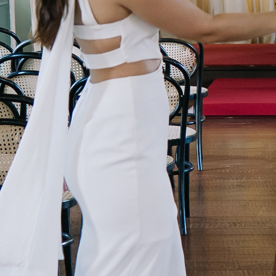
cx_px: 387
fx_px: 1597
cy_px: 100
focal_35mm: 177
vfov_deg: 9.9
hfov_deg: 9.6
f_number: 2.8
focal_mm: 30
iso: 500
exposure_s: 1/200
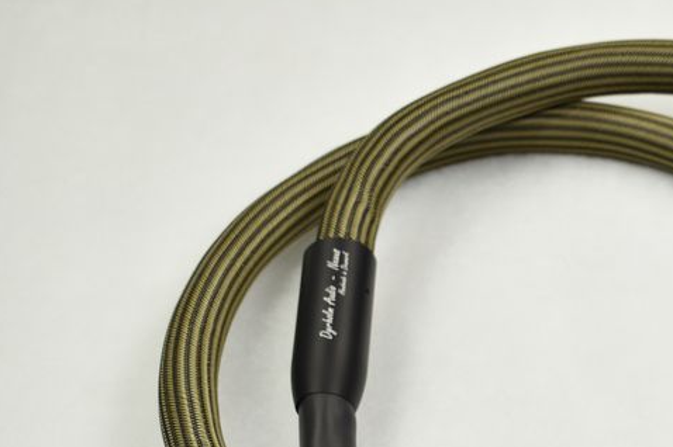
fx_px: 1831
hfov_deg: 20.4
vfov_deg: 13.6
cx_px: 615
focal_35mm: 98
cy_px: 524
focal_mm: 26
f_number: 4
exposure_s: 1/60
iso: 100
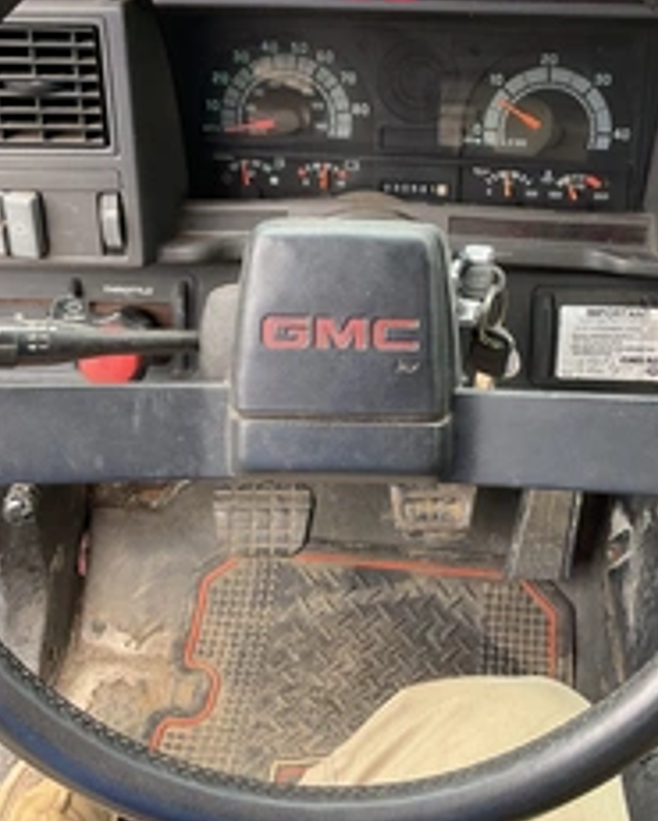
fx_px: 1192
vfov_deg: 37.8
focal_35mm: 49
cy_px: 320
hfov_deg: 30.6
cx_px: 441
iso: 64
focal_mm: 3
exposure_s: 1/122
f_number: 1.8
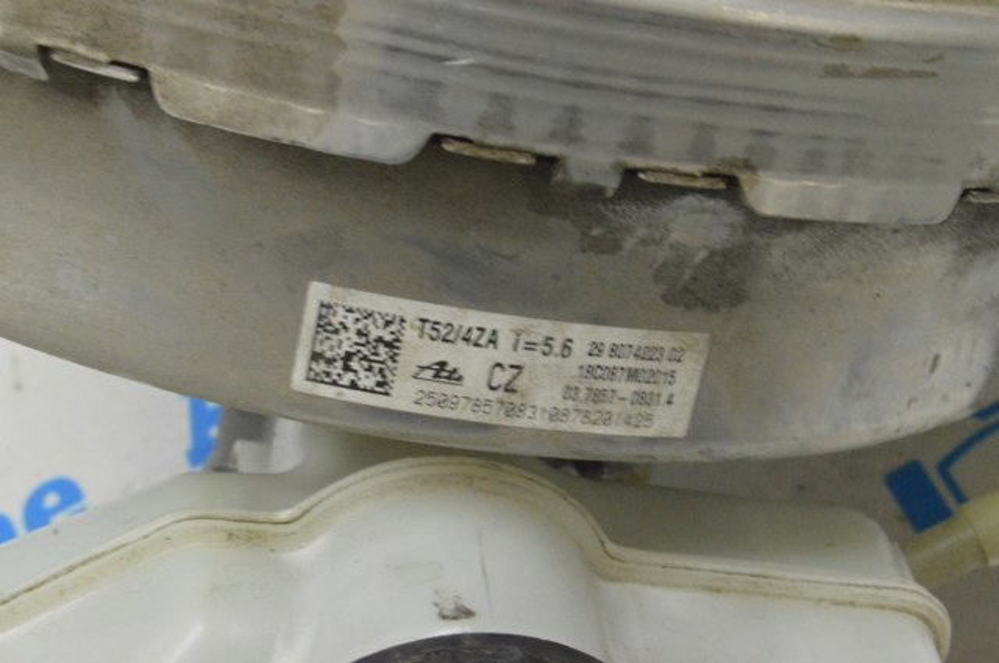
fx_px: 2286
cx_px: 500
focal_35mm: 82
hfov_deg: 24.6
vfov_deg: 16.5
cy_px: 332
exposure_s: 1/15
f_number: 20
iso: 6400
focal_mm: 55
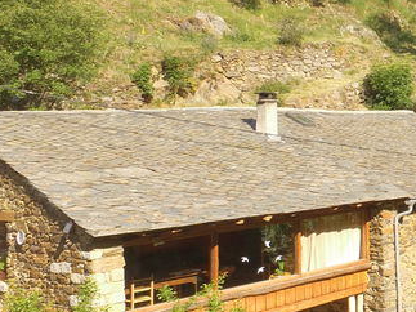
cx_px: 596
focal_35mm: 62
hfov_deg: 25.1
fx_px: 745
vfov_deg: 23.6
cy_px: 111
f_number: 2.8
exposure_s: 1/323
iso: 100
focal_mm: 3.61
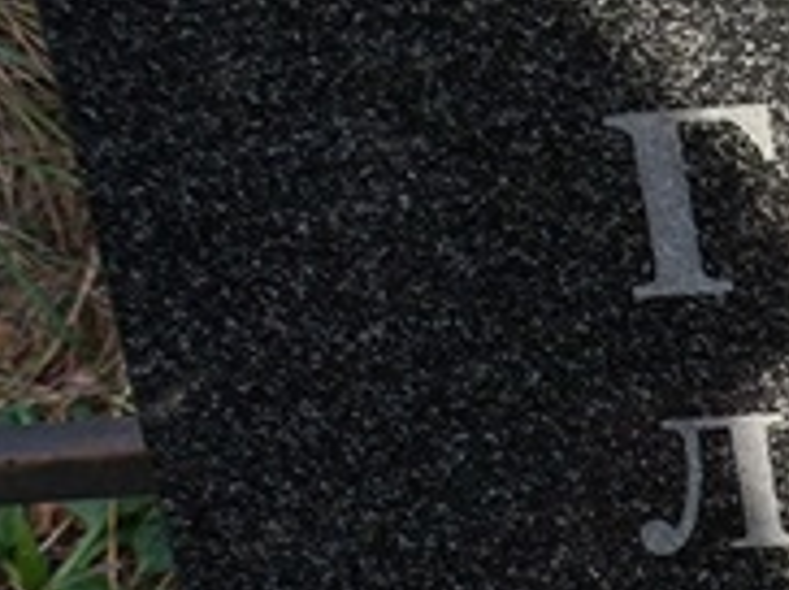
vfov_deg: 6.7
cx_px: 1025
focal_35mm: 220
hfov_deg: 8.9
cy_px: 416
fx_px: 5008
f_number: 1.7
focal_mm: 4.71
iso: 50
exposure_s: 1/427
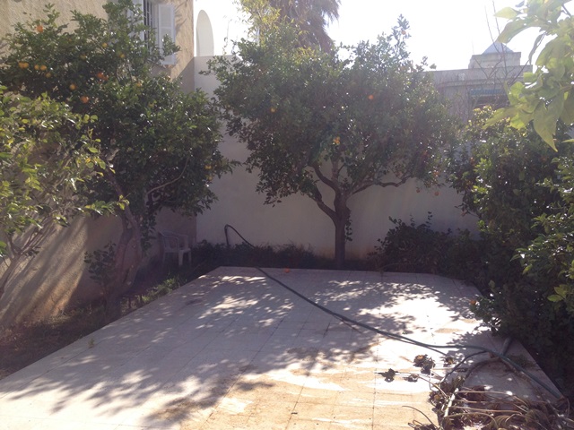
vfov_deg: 40.7
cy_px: 215
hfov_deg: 52.6
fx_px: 580
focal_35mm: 35
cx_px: 287
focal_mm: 4.28
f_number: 2.4
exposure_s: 1/1175
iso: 50
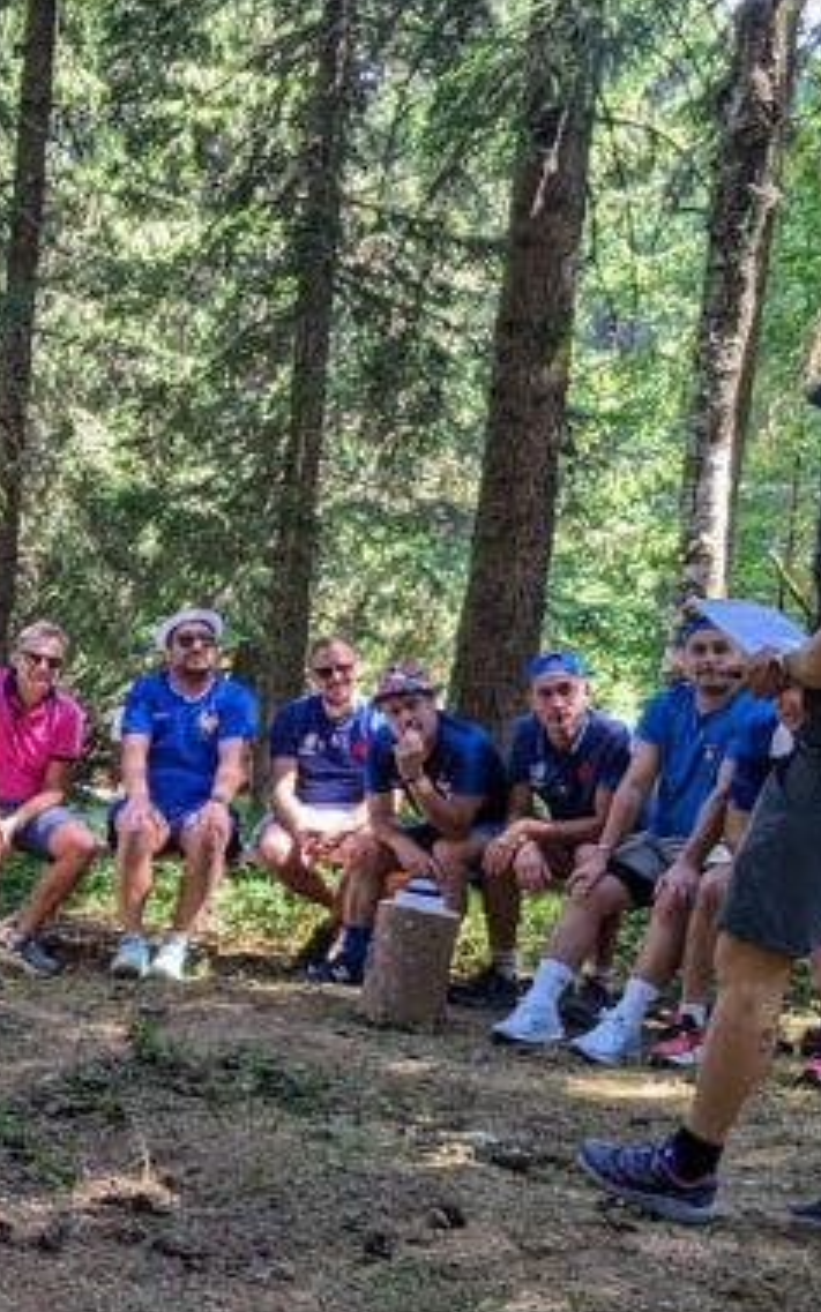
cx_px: -211
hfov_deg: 20.6
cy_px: 855
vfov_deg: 34.8
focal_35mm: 58
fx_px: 2076
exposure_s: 1/114
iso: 49
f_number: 1.73
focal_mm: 4.38
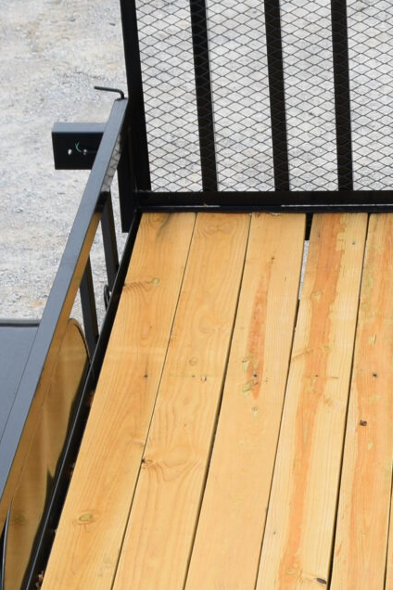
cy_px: 800
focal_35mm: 157
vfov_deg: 12.6
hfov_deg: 8.7
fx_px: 2571
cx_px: 449
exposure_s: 1/250
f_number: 8
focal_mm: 26
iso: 200
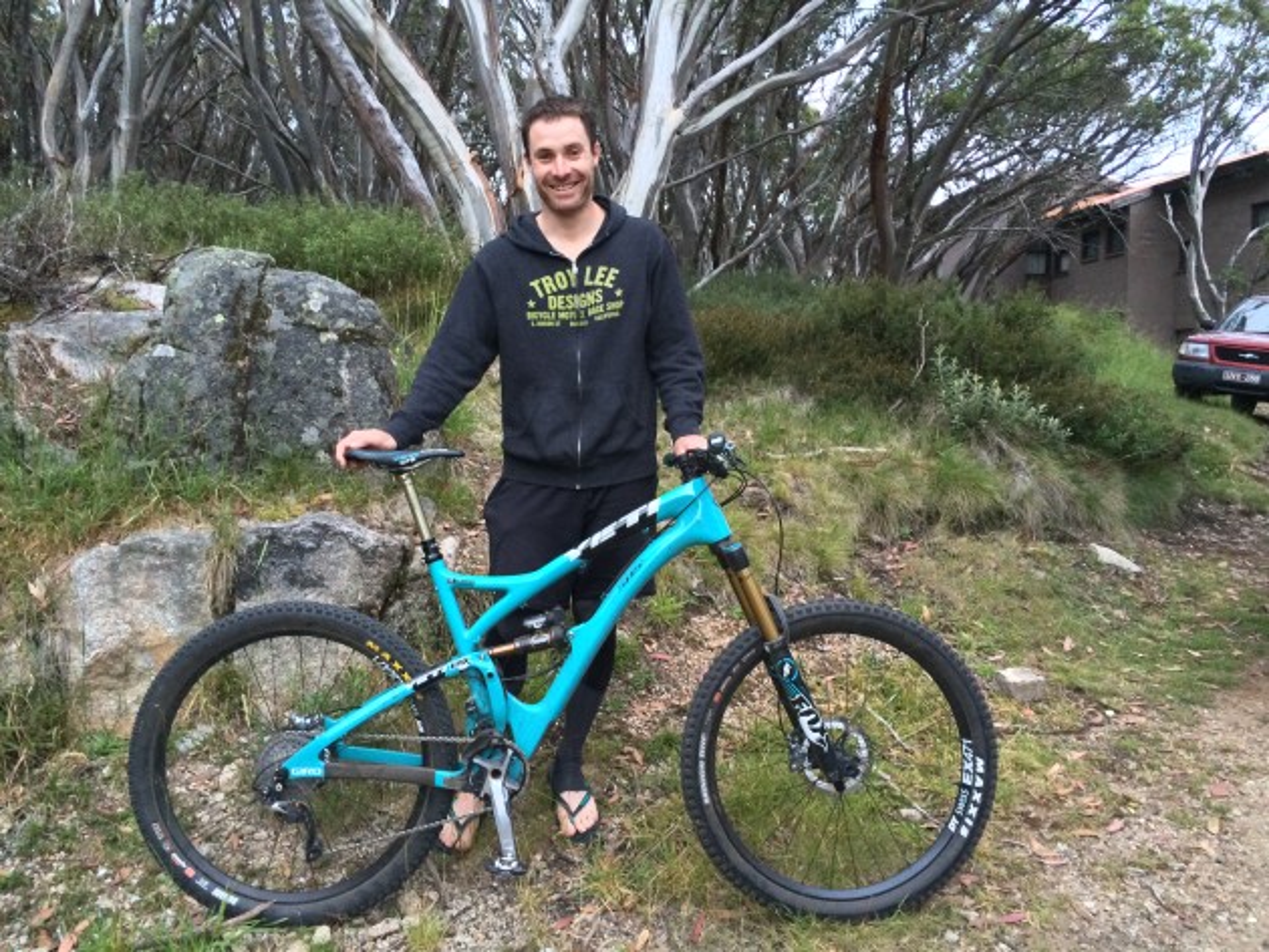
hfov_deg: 61.6
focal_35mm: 29
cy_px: 476
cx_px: 634
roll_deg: +1.3
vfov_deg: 48.3
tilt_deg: -4.1
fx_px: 1064
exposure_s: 1/24
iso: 320
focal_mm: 4.15
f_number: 2.2
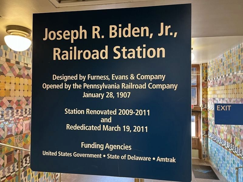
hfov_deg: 67.3
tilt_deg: +1.7
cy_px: 91
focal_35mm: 26
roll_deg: +0.4
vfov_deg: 53.1
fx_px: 183
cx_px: 122
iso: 200
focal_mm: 5.1
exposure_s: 1/60
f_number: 1.6
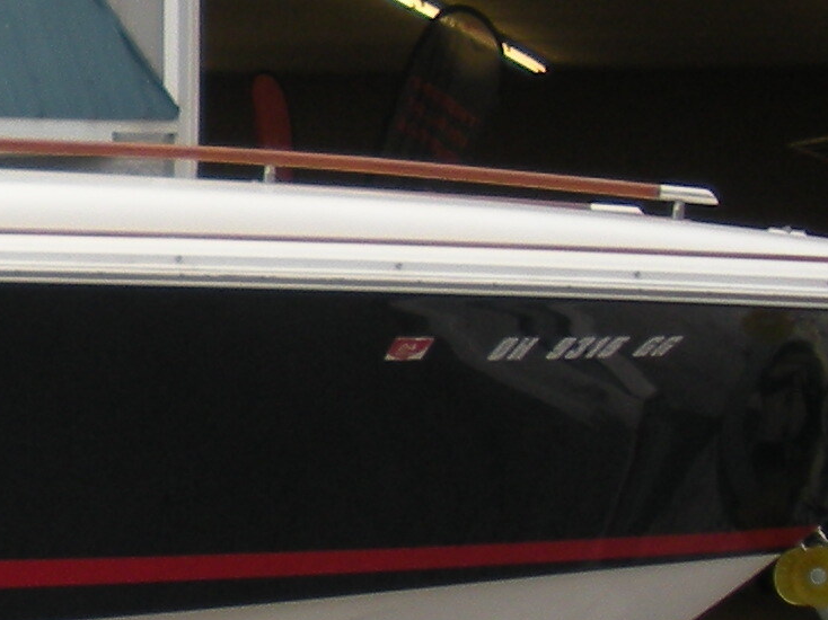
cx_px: -844
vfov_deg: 8.5
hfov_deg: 10.4
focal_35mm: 174
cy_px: 207
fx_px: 4161
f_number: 3.5
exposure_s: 1/153
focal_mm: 6.3
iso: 64
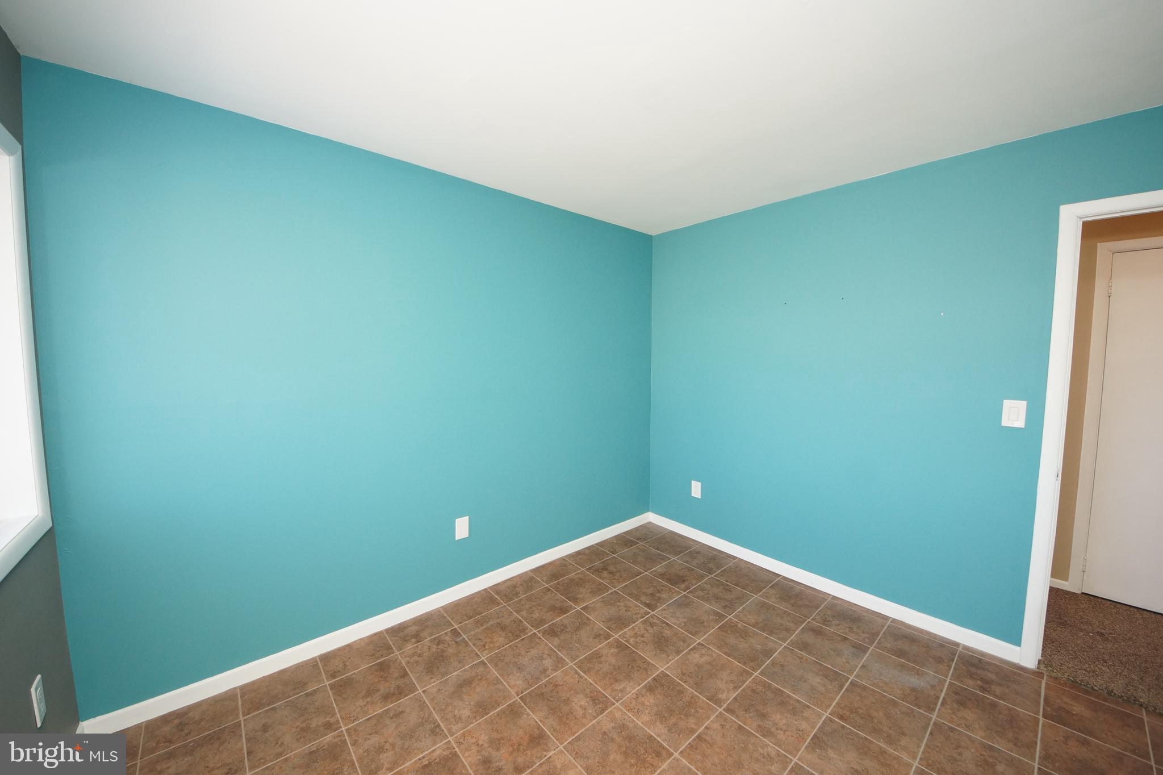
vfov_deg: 90.0
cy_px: 388
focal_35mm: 12
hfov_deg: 112.6
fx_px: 388
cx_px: 582
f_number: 4.5
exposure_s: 1/60
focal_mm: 8
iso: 800
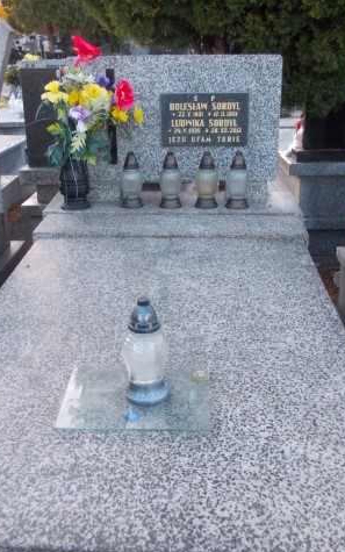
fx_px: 602
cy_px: 278
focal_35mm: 40
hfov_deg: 32.0
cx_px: 152
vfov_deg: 49.3
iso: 200
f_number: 2.7
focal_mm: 4
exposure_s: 1/250
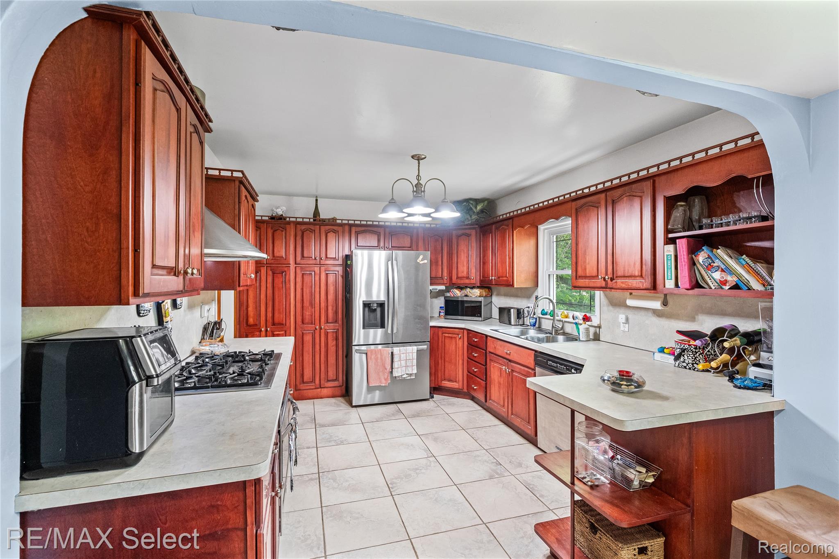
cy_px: 280
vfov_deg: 73.7
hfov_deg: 96.8
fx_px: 373
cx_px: 420
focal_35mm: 16
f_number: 5.6
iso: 5000
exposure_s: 1/30
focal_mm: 16
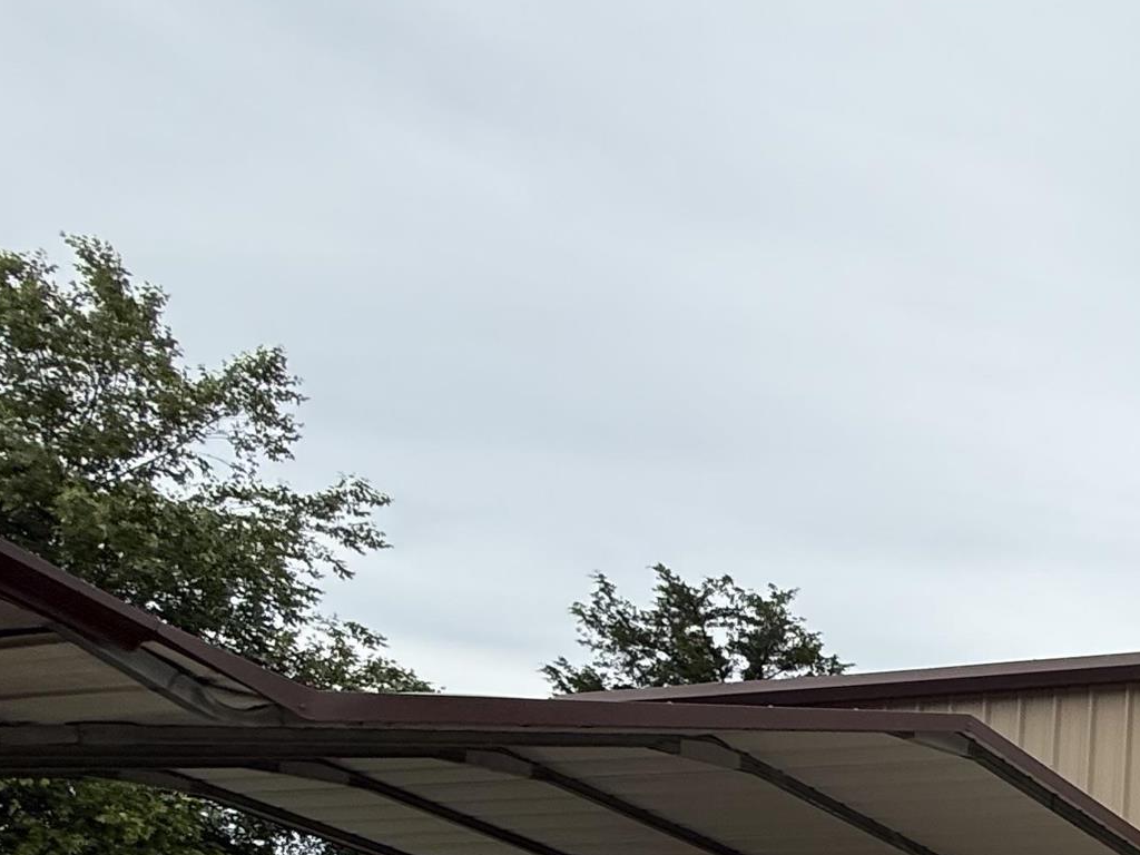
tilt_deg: +4.2
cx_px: 1544
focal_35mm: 42
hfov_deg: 31.9
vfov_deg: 29.8
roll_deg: -2.4
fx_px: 1383
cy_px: 1005
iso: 50
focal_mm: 2.22
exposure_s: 1/1001
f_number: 2.2
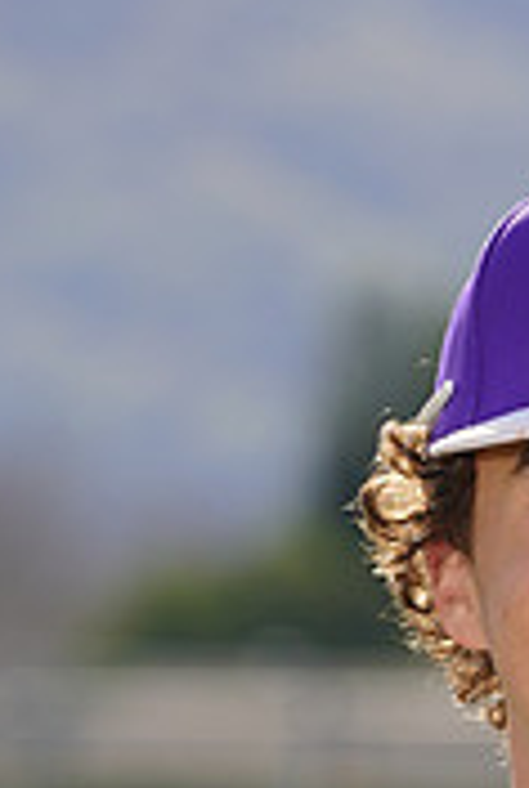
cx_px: 702
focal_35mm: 803
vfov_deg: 2.6
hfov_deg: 1.7
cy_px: 1178
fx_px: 17629
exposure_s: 1/250
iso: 100
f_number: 8
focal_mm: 244
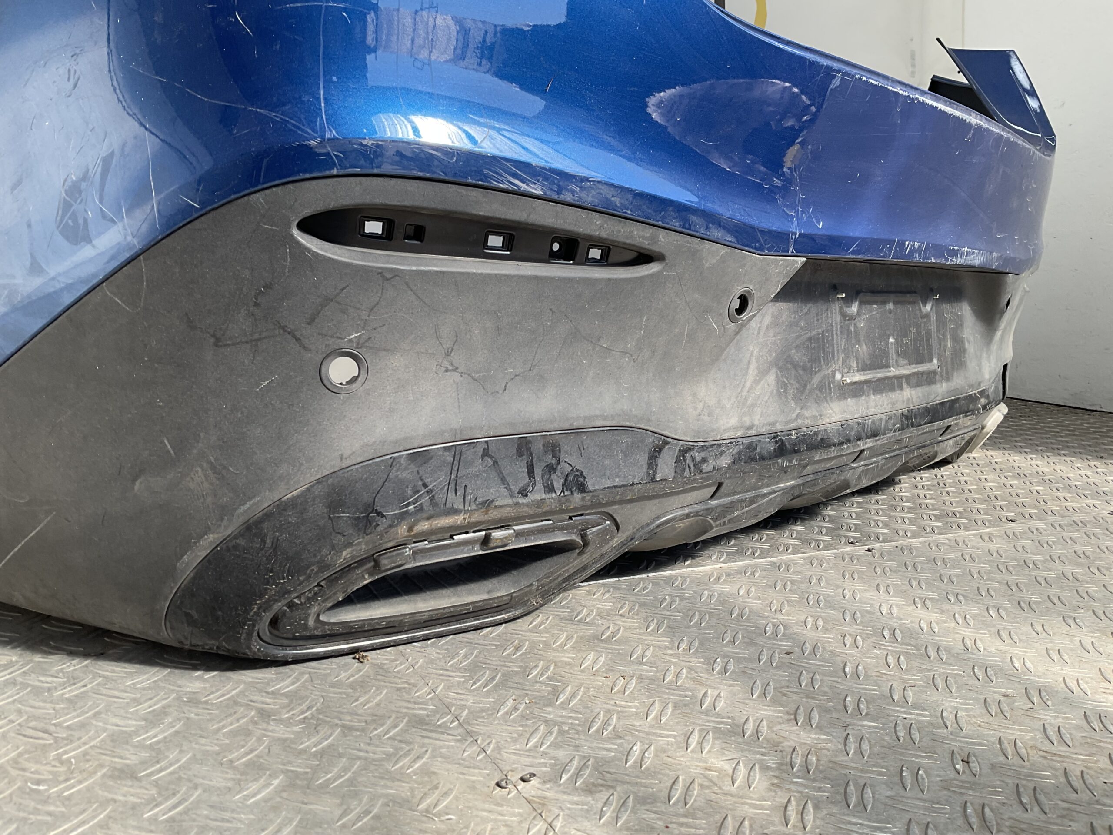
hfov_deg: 61.7
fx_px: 932
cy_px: 418
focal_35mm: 29
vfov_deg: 48.2
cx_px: 556
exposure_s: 1/261
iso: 16
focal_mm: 3
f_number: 1.8
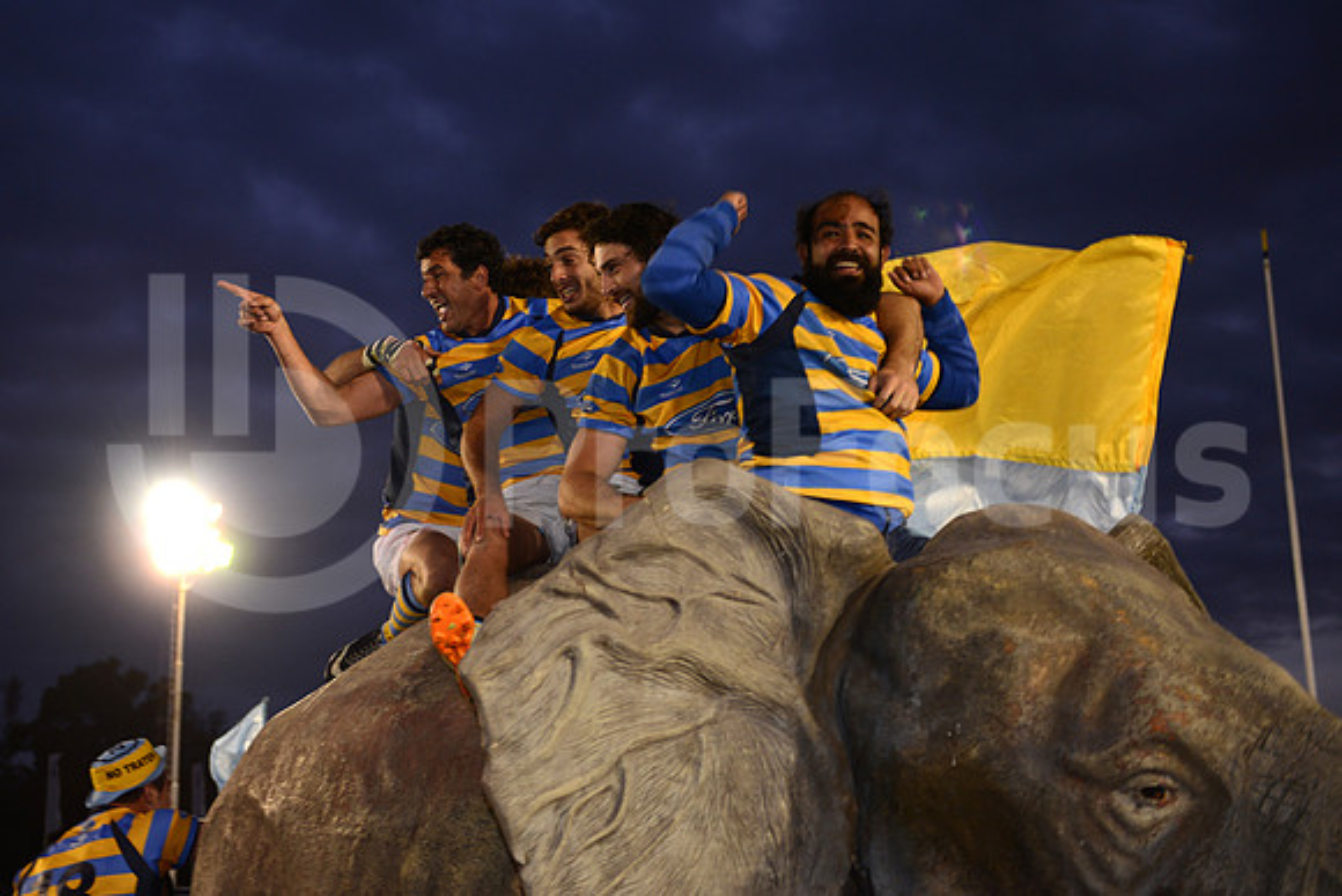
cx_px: 671
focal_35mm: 48
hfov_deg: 41.1
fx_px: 1790
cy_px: 448
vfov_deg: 28.1
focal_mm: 48
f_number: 2.8
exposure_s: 1/160
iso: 500
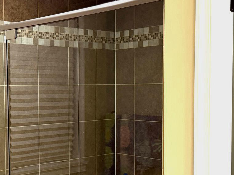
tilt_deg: -4.1
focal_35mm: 65
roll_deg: +1.4
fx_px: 439
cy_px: 113
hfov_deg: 29.3
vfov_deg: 22.5
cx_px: 54
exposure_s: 1/60
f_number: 1.78
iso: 320
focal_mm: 6.76
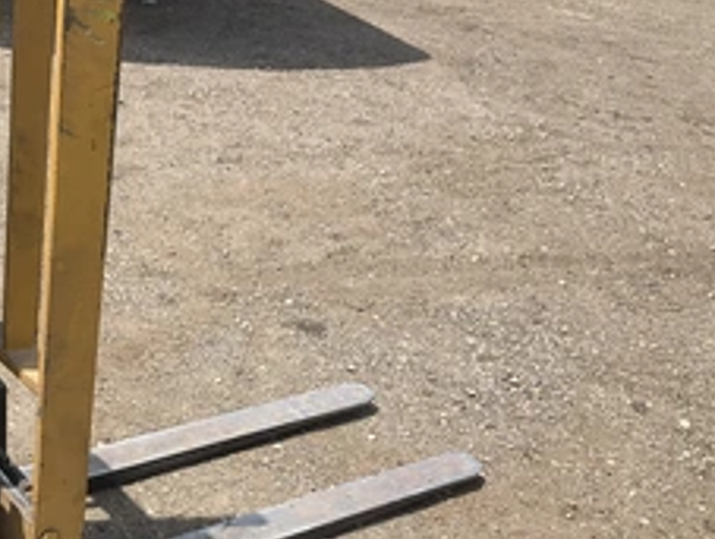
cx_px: 183
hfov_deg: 36.6
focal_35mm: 51
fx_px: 1055
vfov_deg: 28.3
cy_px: 394
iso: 25
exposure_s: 1/898
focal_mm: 3
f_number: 1.8
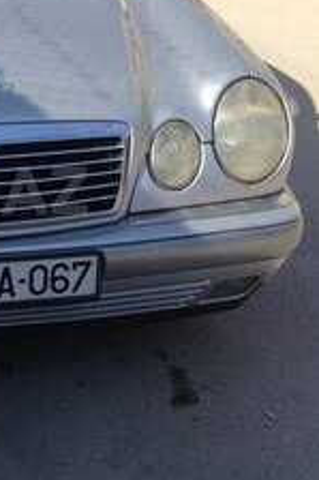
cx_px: -77
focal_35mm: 76
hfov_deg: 17.0
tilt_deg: -15.4
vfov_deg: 26.6
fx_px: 1012
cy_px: 191
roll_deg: -0.1
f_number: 2.4
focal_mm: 4.12
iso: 50
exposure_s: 1/1043
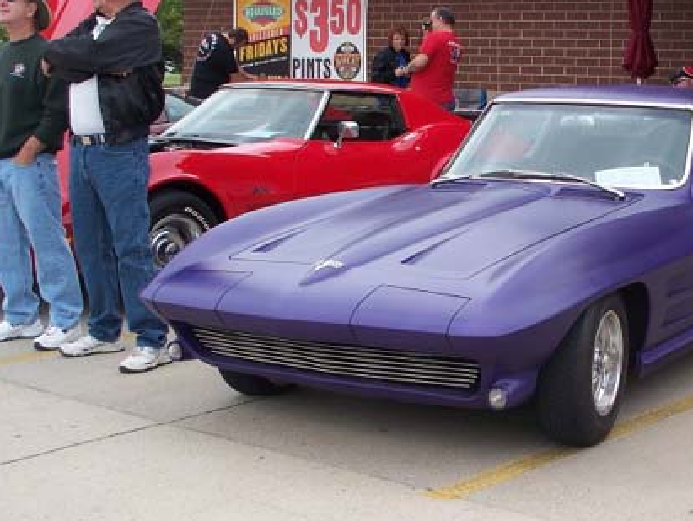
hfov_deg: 27.2
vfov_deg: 21.0
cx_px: 550
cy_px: 250
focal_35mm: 70
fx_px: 1403
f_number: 2.8
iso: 64
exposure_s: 1/320
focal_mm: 7.5
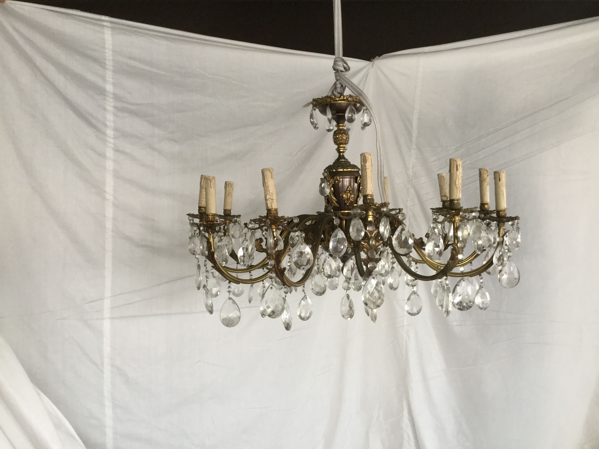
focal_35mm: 31
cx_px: 300
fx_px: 536
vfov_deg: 45.4
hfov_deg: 58.4
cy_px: 224
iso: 80
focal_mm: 3.3
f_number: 2.4
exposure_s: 1/33
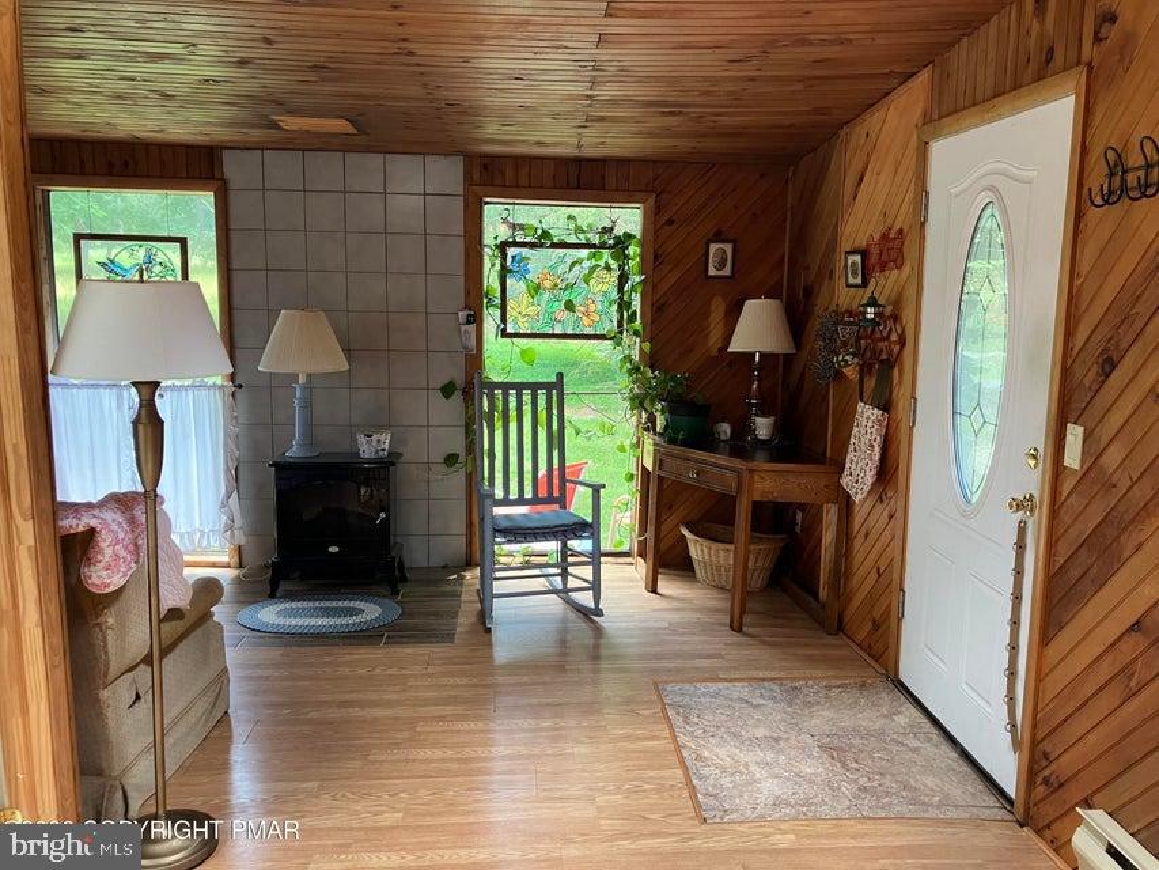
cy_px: 435
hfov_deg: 63.4
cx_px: 580
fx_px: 938
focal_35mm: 28
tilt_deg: -8.8
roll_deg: +0.5
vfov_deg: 49.8
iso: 100
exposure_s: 1/60
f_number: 1.8
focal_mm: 3.99
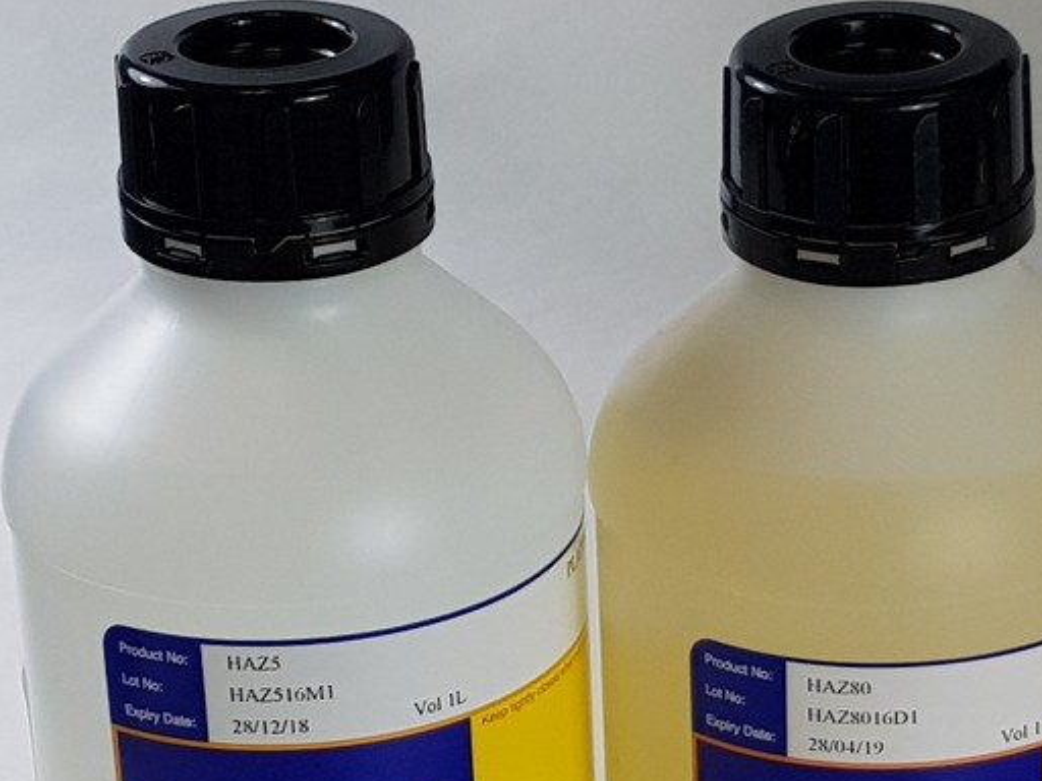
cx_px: 861
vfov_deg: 27.2
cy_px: 679
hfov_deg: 35.4
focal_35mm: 52
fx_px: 1565
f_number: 1.7
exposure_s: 1/241
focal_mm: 4.2
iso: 40
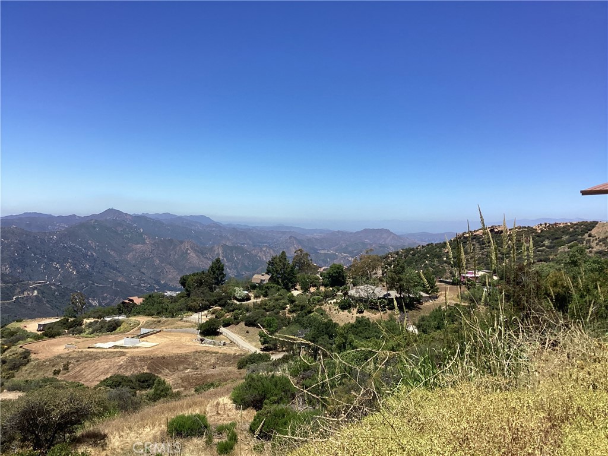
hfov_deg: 58.4
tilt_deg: +0.0
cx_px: 304
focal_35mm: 31
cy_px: 228
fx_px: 544
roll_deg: -0.1
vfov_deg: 45.4
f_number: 2.4
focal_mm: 3.3
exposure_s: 1/1631
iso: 25
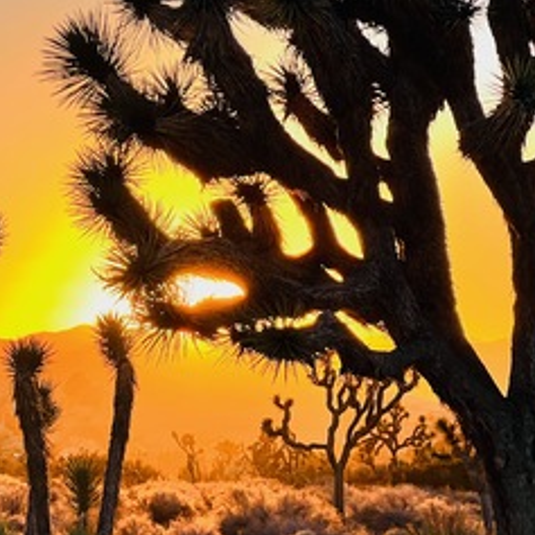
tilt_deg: +0.6
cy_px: 381
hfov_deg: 10.7
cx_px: -95
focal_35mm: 161
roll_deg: -0.2
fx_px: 2815
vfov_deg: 10.8
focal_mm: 9
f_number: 2.8
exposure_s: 1/525
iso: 32
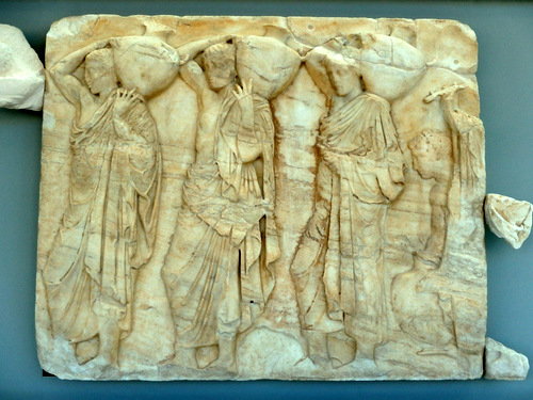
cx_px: 266
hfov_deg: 38.9
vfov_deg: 29.7
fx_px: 754
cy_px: 200
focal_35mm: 49
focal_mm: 8.8
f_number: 4.9
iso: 125
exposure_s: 1/100
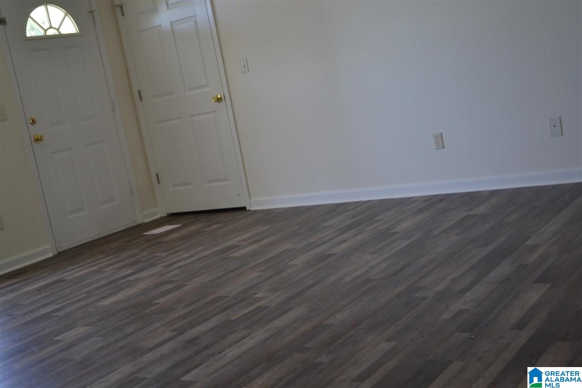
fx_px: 776
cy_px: 194
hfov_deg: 41.1
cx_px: 291
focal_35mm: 48
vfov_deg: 28.1
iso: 400
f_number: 4.8
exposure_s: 1/40
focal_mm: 32
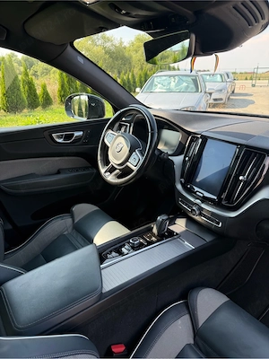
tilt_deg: -22.0
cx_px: 134
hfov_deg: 56.8
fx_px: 249
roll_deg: +0.7
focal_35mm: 24
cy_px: 180
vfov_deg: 71.6
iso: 100
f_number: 1.78
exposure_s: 1/571
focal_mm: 6.76
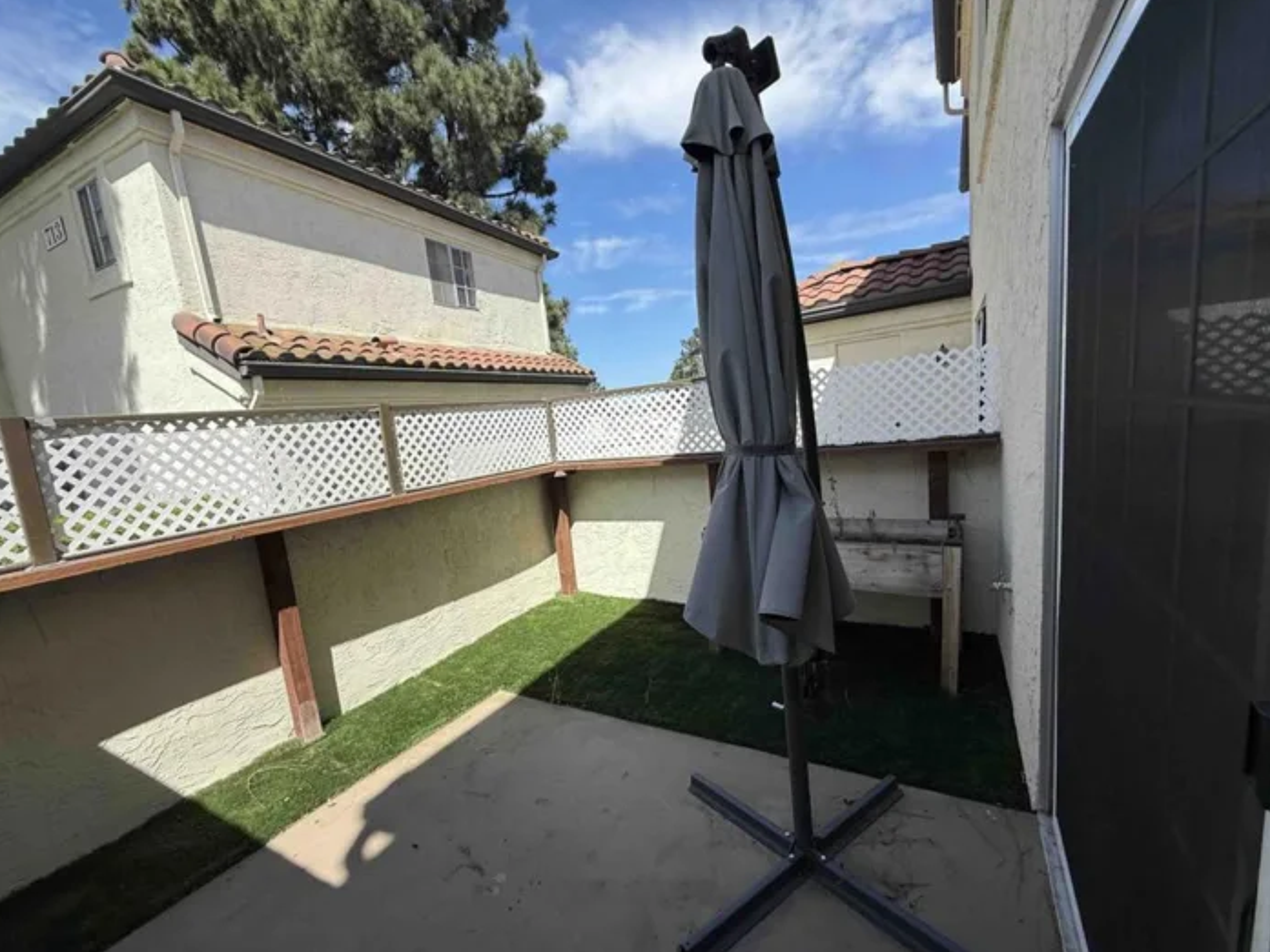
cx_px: 617
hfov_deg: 98.1
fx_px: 550
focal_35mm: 15
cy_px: 504
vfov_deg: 81.7
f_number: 2.2
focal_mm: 2.22
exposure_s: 1/1534
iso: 50
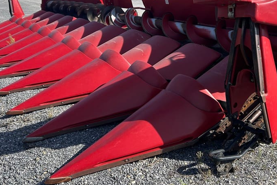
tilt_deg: -11.4
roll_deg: +0.0
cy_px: 52
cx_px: 184
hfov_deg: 44.8
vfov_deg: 30.8
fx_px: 331
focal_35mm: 43
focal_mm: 5.7
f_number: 1.5
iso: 50
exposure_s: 1/2457
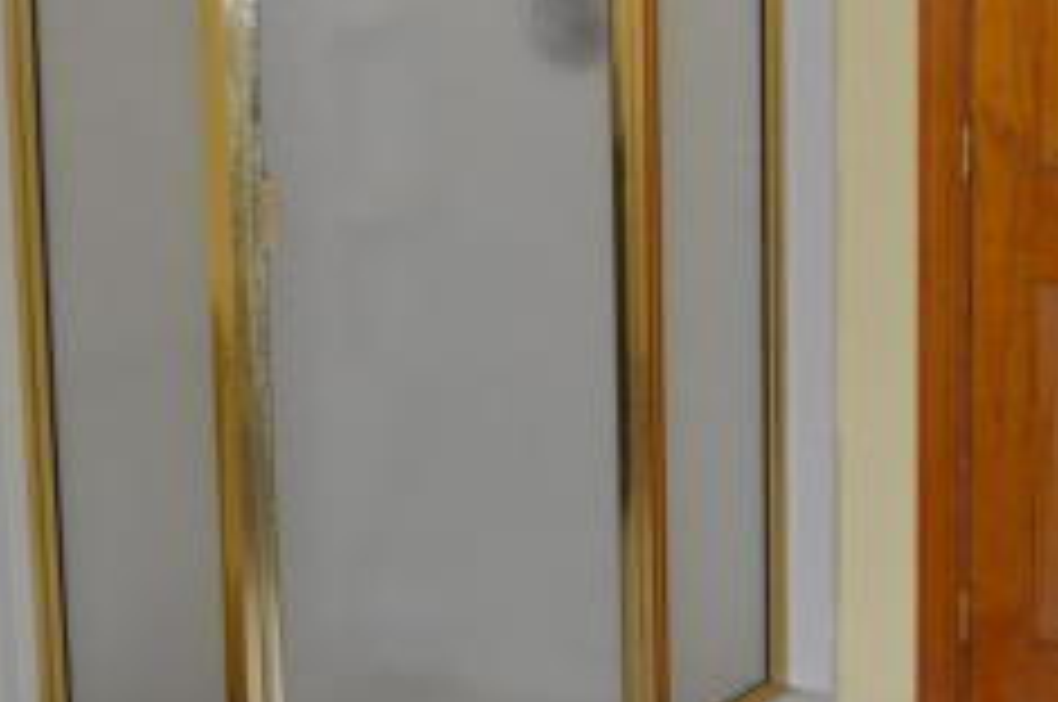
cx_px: 842
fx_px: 2436
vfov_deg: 16.3
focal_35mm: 83
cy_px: 135
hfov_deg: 24.1
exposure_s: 1/60
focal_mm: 18
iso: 560
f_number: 3.5
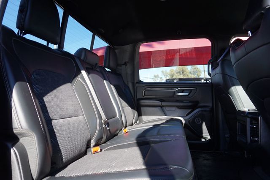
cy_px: 90
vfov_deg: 53.1
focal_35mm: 24
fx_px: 180
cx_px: 135
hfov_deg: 73.8
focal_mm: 16
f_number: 4.5
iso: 100
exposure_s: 1/80
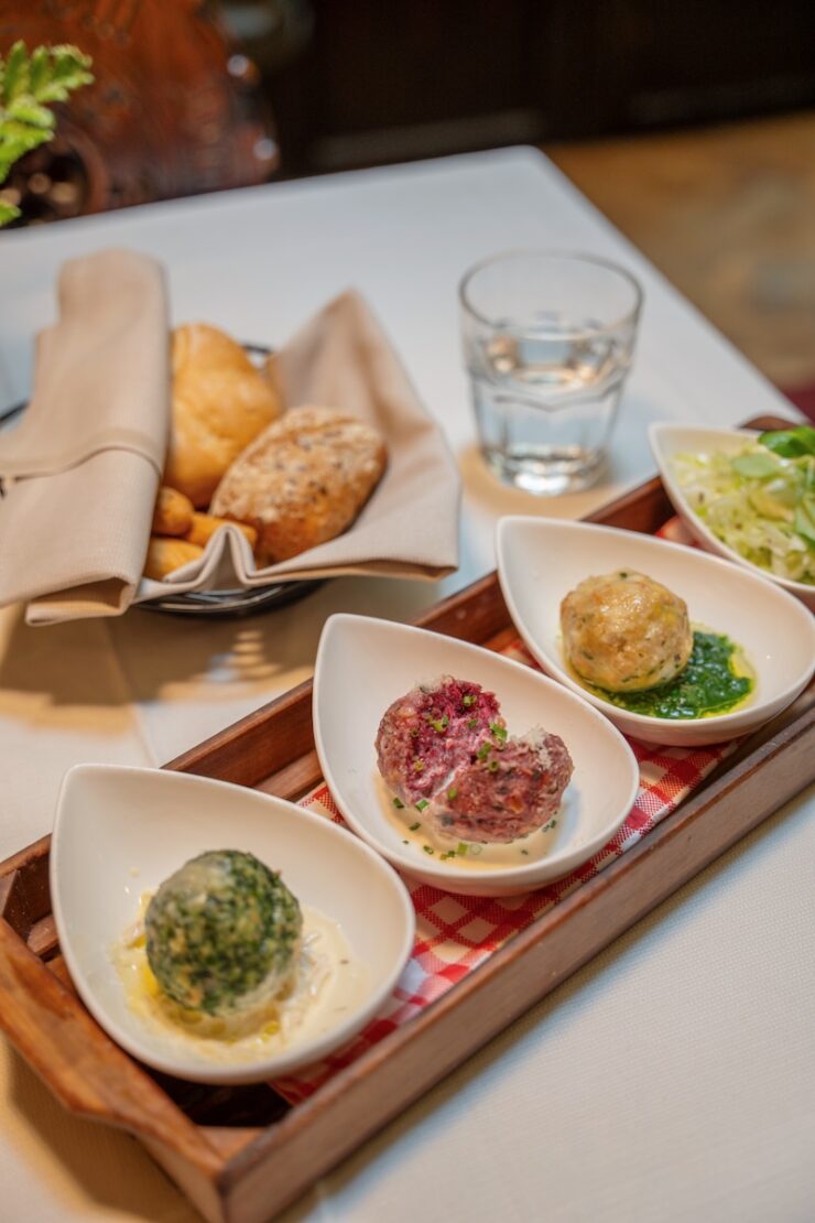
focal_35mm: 46
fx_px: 1579
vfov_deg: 42.3
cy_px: 612
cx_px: 408
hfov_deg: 28.9
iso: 200
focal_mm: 46.5
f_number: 2.8
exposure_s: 1/50
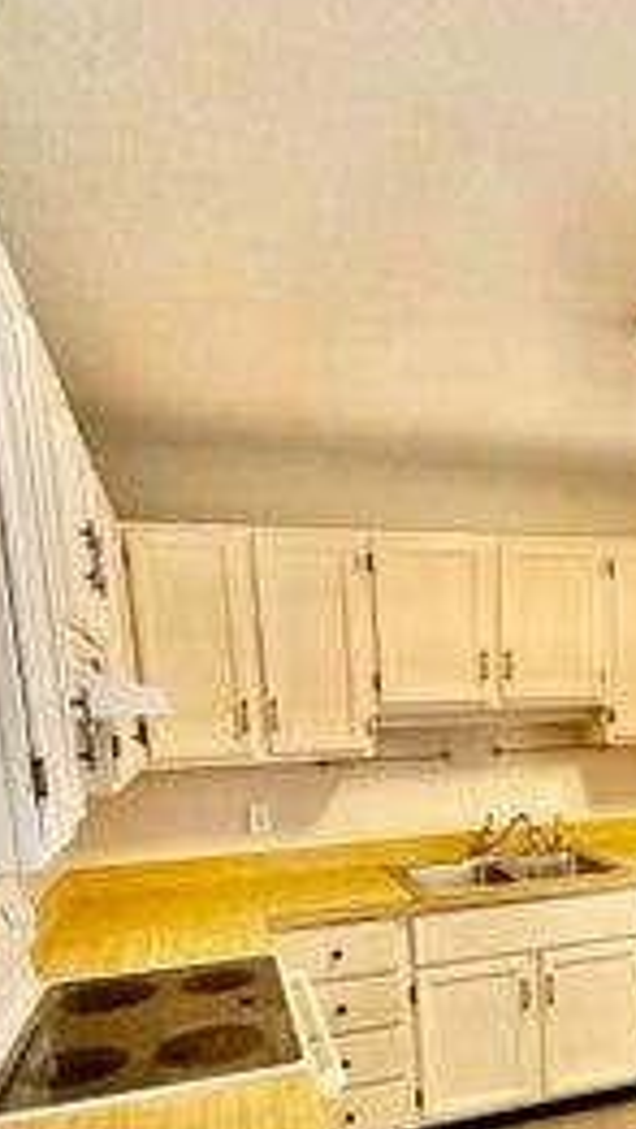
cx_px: 506
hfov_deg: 39.9
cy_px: 856
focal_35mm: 28
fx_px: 839
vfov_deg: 63.6
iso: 320
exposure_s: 1/91
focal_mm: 2.22
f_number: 2.2
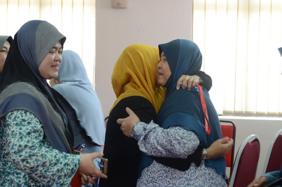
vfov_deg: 16.5
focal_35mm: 82
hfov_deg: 24.7
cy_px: 94
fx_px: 645
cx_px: 141
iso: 800
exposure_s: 1/60
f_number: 4
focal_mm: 55
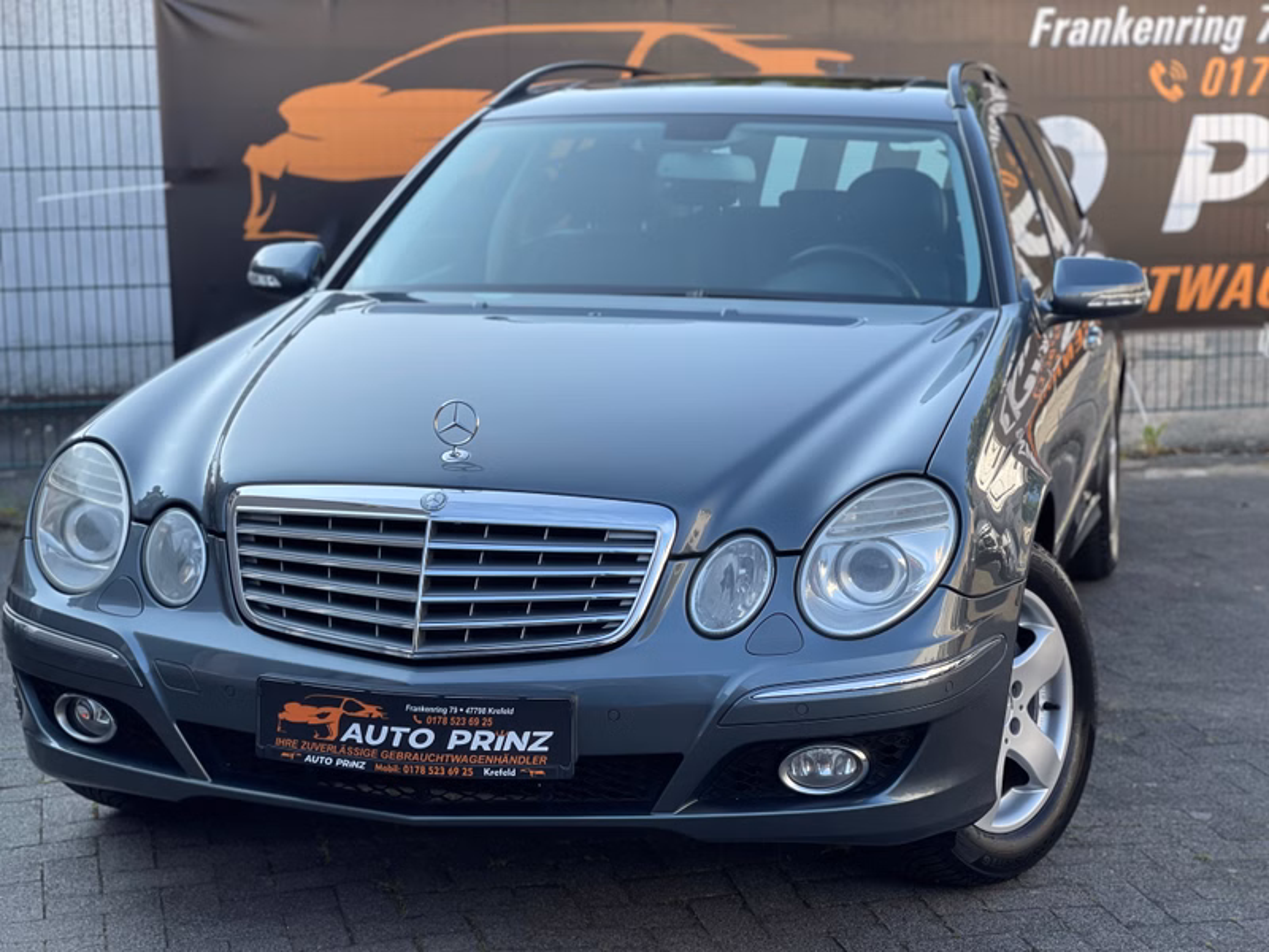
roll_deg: +0.5
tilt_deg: -8.5
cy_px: 476
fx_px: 2346
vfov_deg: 22.9
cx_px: 634
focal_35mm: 64
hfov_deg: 30.3
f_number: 2.2
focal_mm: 7.5
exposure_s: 1/234
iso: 25
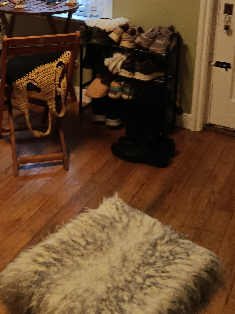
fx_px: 462
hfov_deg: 28.0
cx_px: 50
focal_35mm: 51
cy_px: 31
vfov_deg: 35.3
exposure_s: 1/25
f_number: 1.7
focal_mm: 5.24
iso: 1787
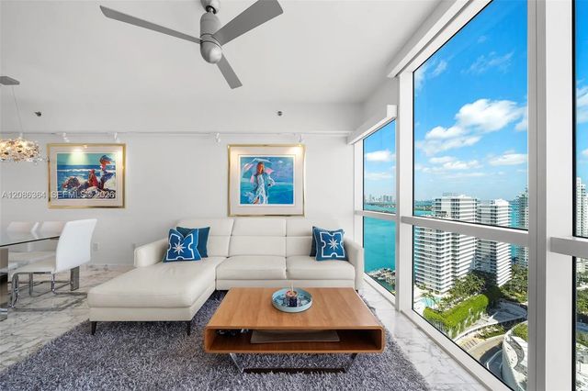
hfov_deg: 112.6
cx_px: 294
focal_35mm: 12
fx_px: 196
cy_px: 196
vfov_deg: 89.9
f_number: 11
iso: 200
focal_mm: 12
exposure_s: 1/50
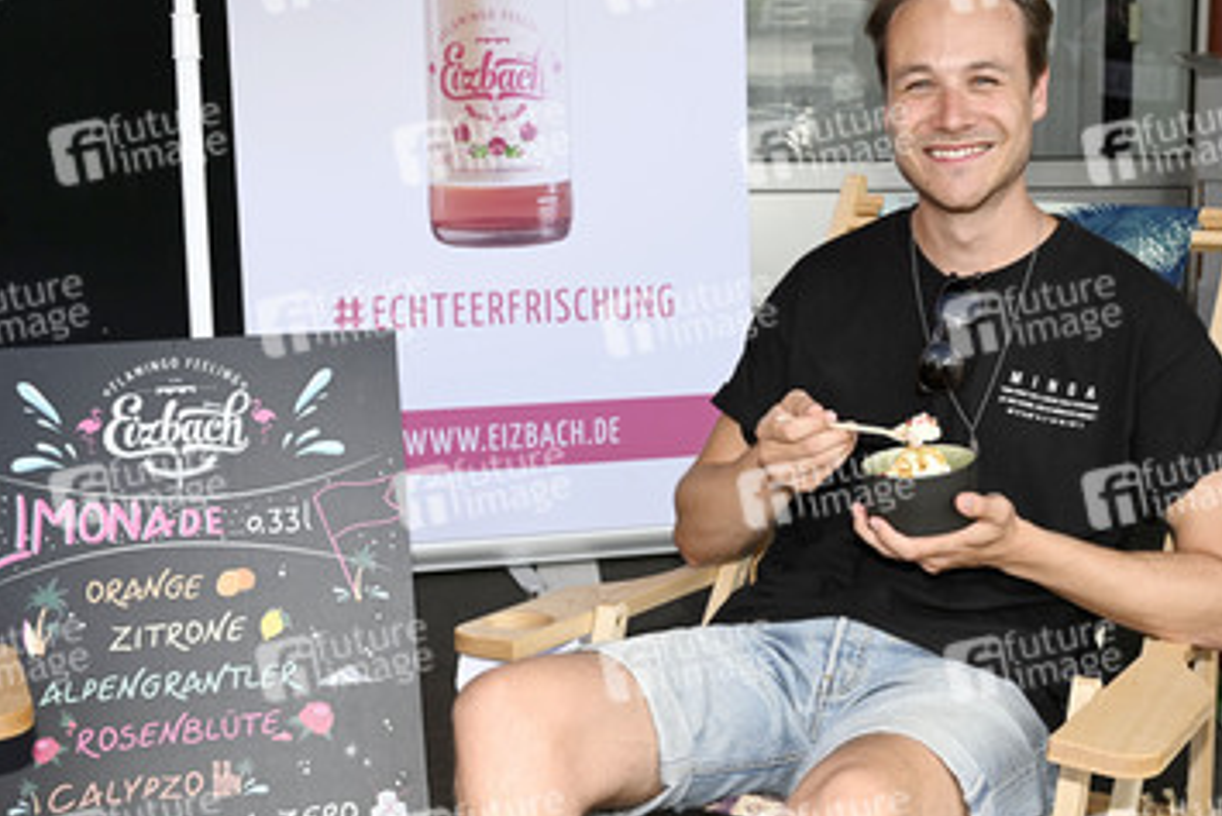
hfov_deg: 38.0
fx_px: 1766
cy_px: 403
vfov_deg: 26.0
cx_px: 735
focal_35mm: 52
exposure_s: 1/160
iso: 500
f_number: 9
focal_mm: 41
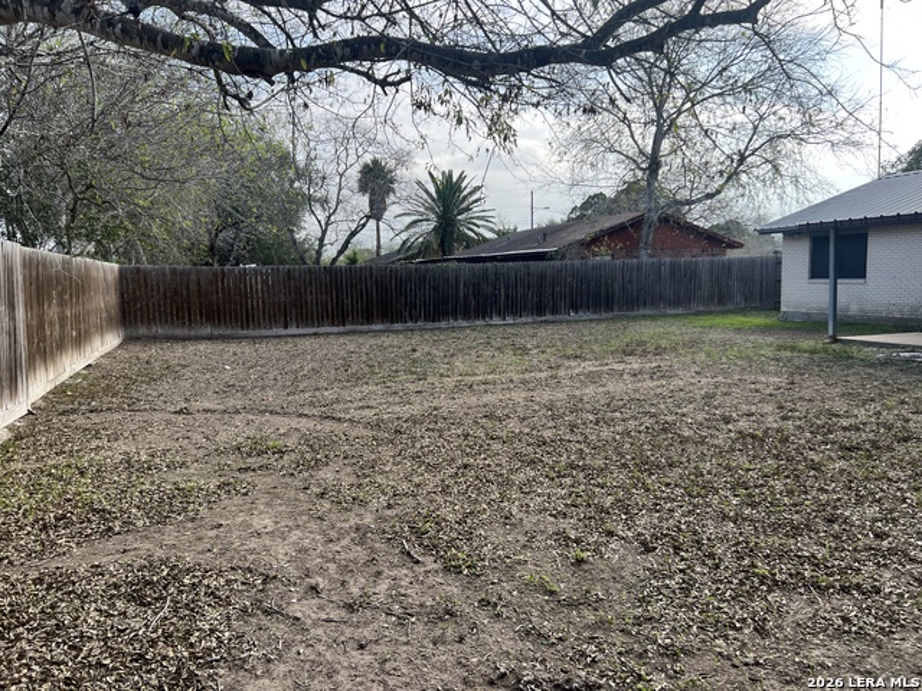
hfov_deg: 67.3
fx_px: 693
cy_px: 346
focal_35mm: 26
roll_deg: +0.6
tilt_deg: -5.3
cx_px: 461
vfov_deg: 53.1
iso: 50
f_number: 1.5
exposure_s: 1/1808
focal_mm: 5.7
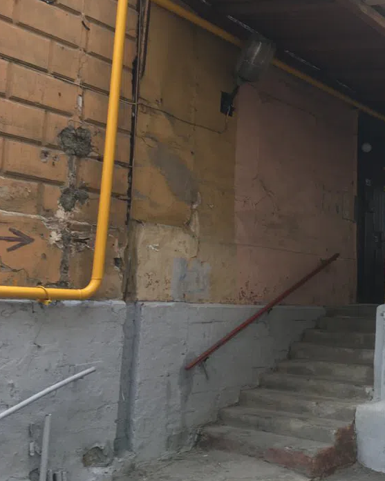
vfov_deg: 46.9
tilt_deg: +9.1
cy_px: 236
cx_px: 317
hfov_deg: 36.7
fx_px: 556
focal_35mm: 39
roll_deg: +0.0
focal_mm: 4.15
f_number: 2.2
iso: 25
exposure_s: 1/100
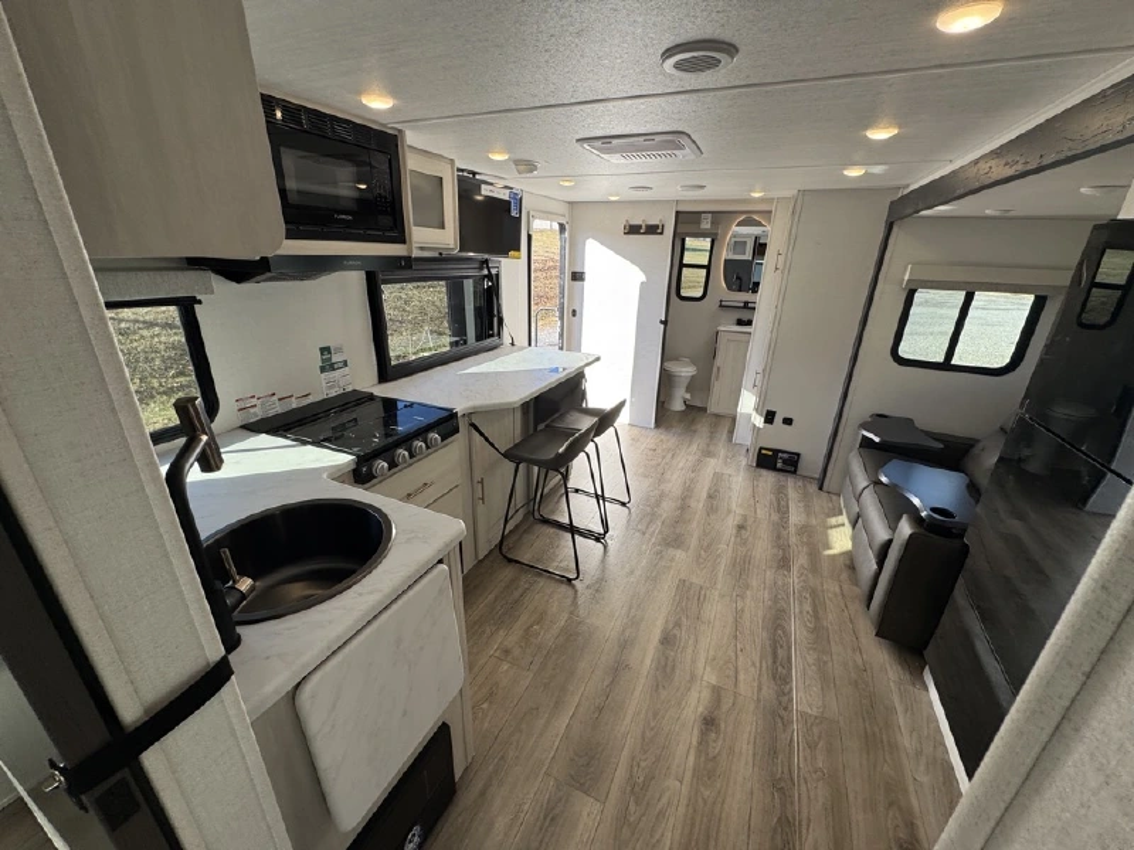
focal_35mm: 14
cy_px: 425
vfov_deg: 85.7
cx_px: 567
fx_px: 459
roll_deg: -1.2
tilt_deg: -22.2
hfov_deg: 102.1
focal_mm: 2.22
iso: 40
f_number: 2.2
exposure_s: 1/196
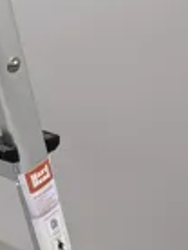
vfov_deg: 18.5
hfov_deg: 12.6
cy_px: 237
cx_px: -179
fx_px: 751
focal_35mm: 104
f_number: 1.7
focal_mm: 4.53
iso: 42
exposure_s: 1/50
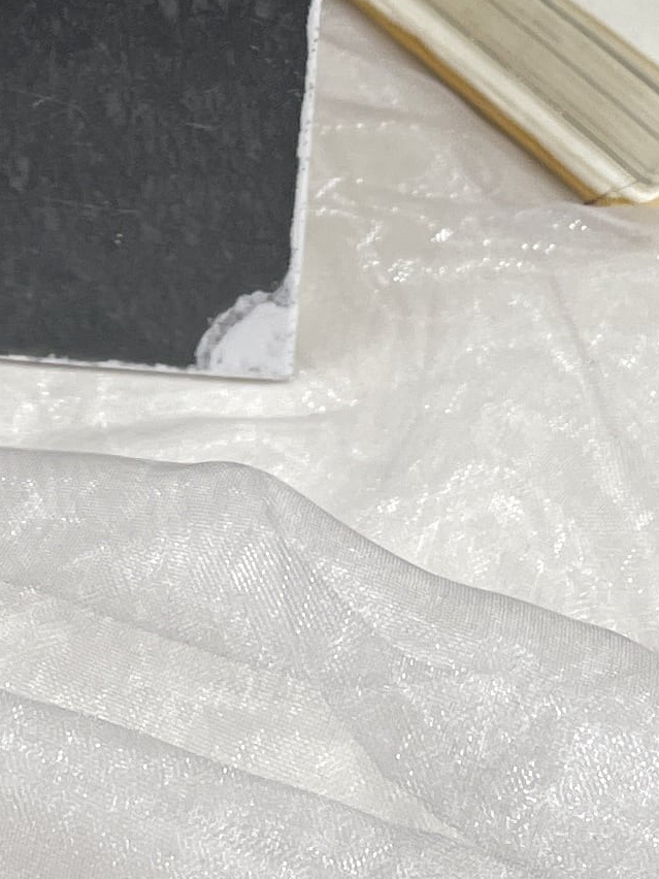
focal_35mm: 123
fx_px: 3122
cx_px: 54
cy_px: -419
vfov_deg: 14.9
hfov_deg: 12.0
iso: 100
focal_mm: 4.2
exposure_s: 1/118
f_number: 1.6
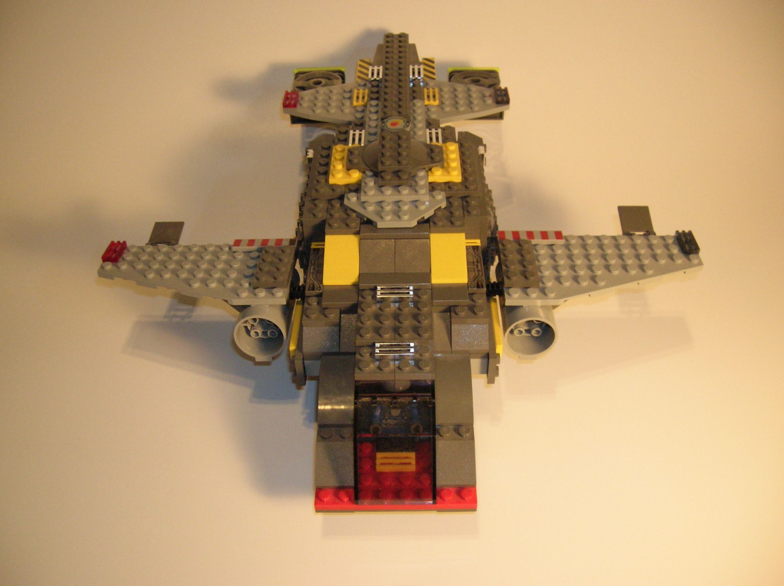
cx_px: 392
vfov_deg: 41.7
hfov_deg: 54.0
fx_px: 769
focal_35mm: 34
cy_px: 293
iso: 200
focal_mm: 5.7
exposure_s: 1/22.4
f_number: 2.9
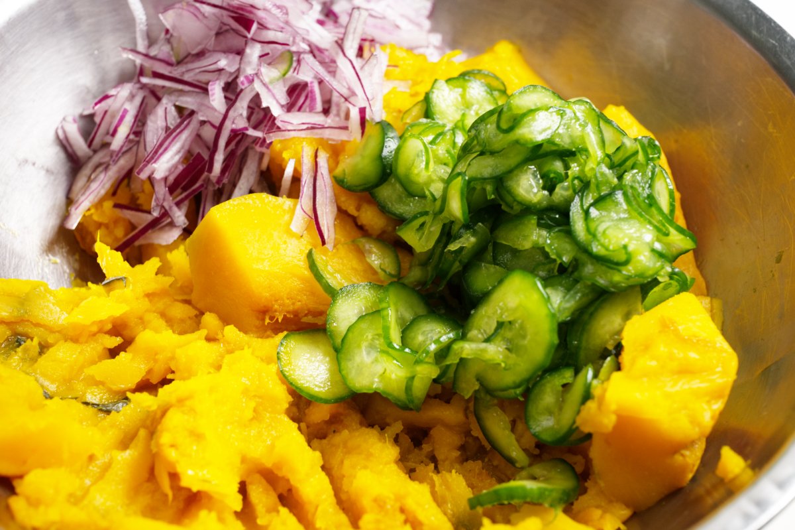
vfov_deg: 23.4
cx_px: 398
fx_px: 1280
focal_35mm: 58
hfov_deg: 34.5
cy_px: 265
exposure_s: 1/640
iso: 1000
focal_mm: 58
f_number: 9
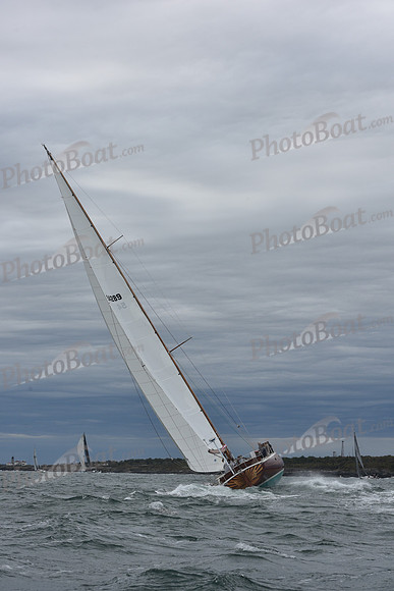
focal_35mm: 70
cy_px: 296
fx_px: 1148
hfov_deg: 19.5
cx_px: 197
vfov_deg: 28.8
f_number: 10
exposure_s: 1/1000
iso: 320
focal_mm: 70
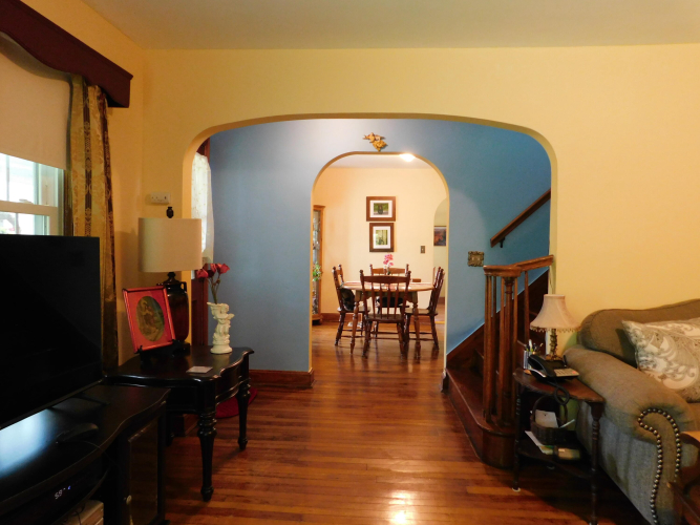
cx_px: 350
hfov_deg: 73.9
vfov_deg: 58.9
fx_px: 465
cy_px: 262
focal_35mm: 23
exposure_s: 1/13
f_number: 3
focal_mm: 4
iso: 400
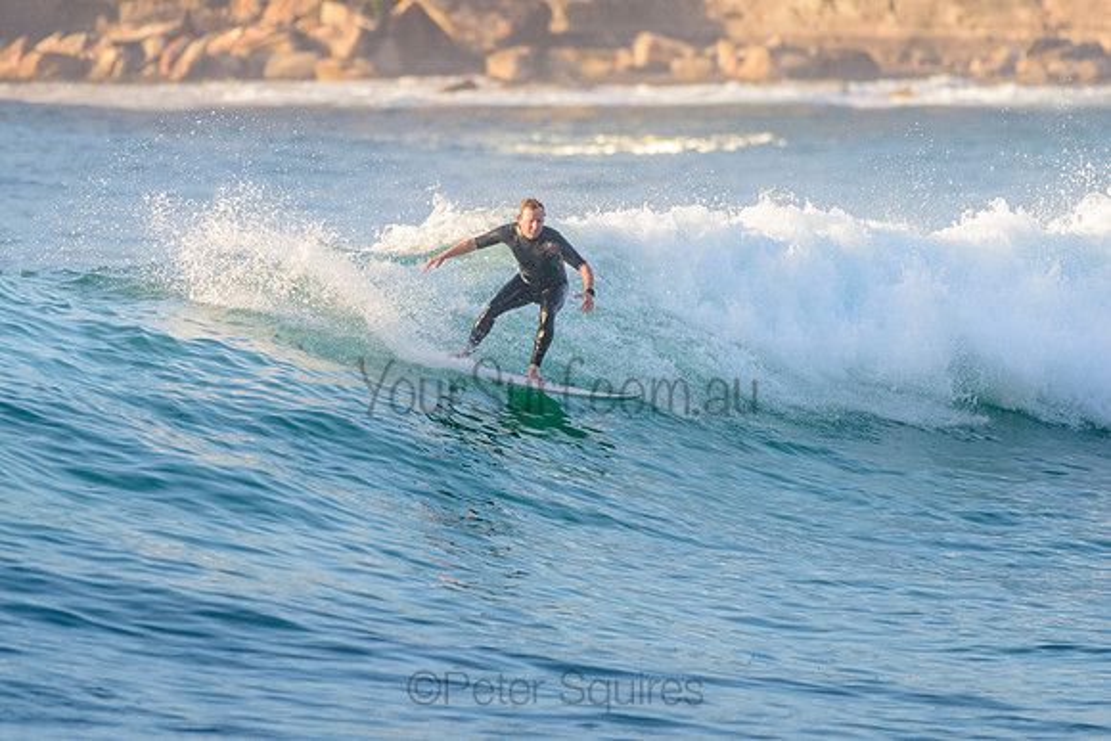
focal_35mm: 612
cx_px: 550
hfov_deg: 3.4
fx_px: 18899
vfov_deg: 2.2
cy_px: 364
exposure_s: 1/2000
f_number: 5.6
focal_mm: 500
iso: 1250
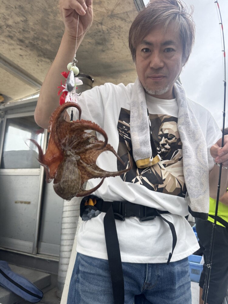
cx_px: 114
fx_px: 211
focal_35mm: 24
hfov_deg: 56.8
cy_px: 152
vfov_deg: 71.6
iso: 200
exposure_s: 1/65
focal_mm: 6.76
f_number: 1.78
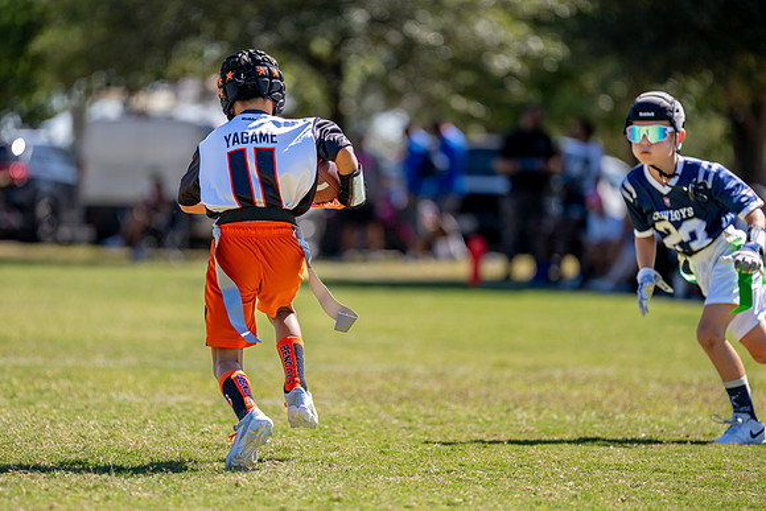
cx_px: 345
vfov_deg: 6.3
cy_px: 278
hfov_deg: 9.4
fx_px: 4680
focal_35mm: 220
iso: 160
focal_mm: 200
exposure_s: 1/2000
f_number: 2.8
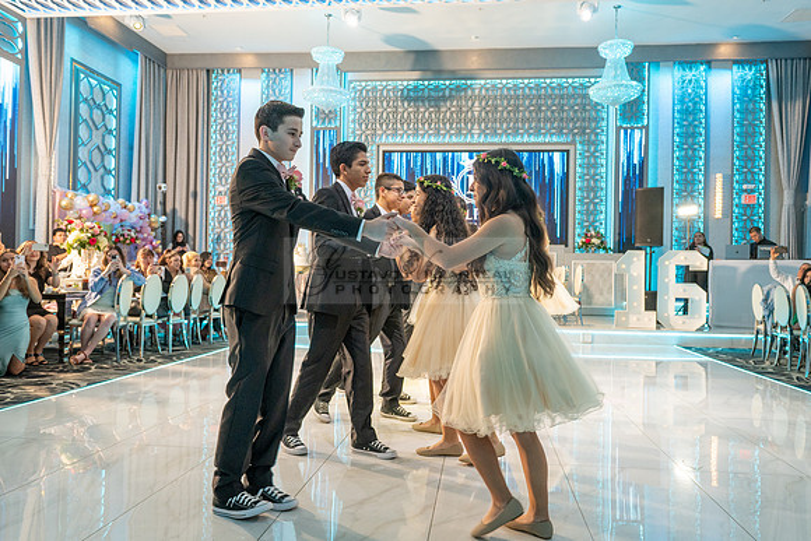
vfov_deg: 49.6
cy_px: 272
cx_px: 425
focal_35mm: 26
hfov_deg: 69.4
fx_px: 586
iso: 1000
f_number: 5
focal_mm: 24
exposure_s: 1/125
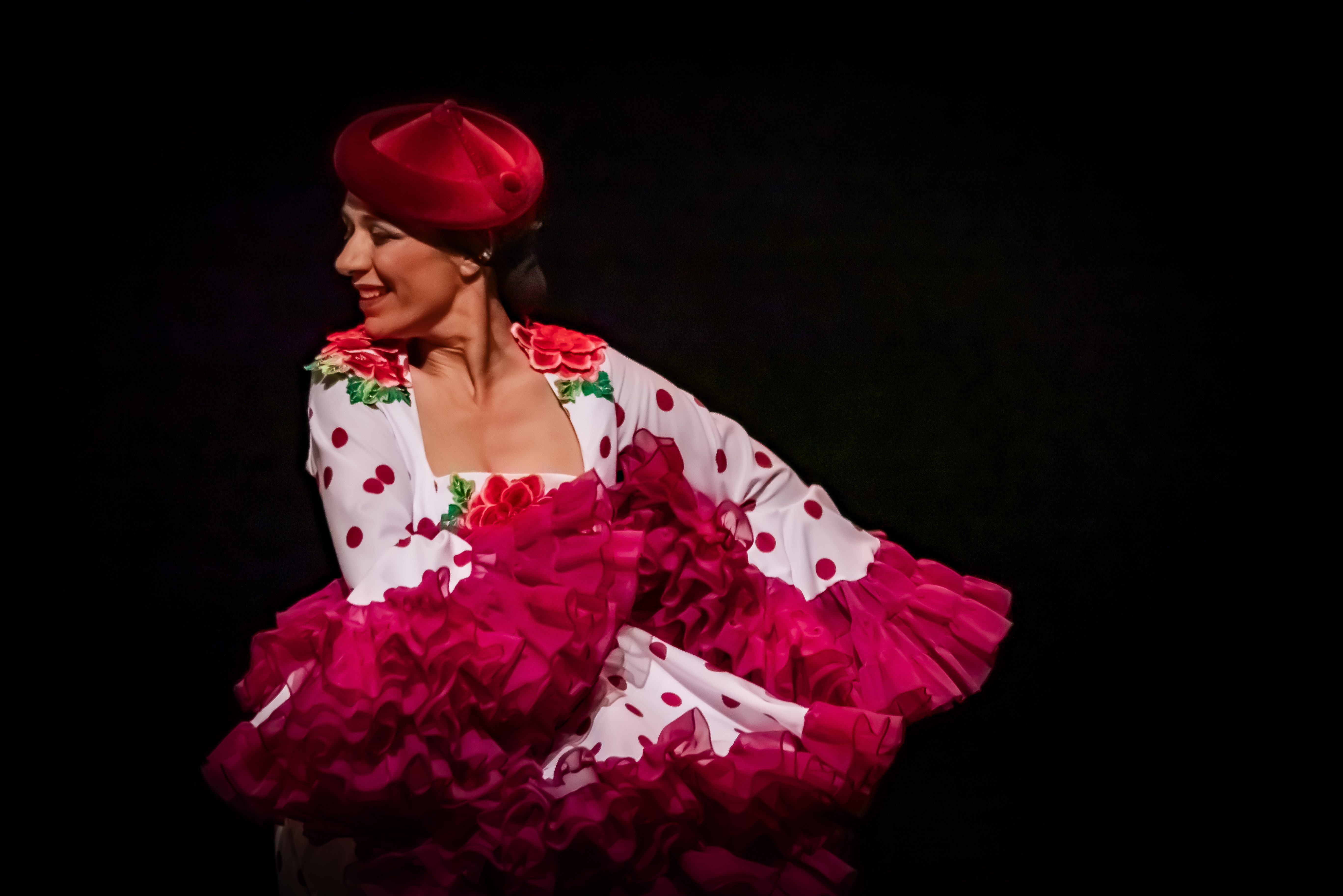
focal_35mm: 480
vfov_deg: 2.9
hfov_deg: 4.3
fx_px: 17905
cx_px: 672
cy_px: 448
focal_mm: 176
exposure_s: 1/160
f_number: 4.5
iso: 1600
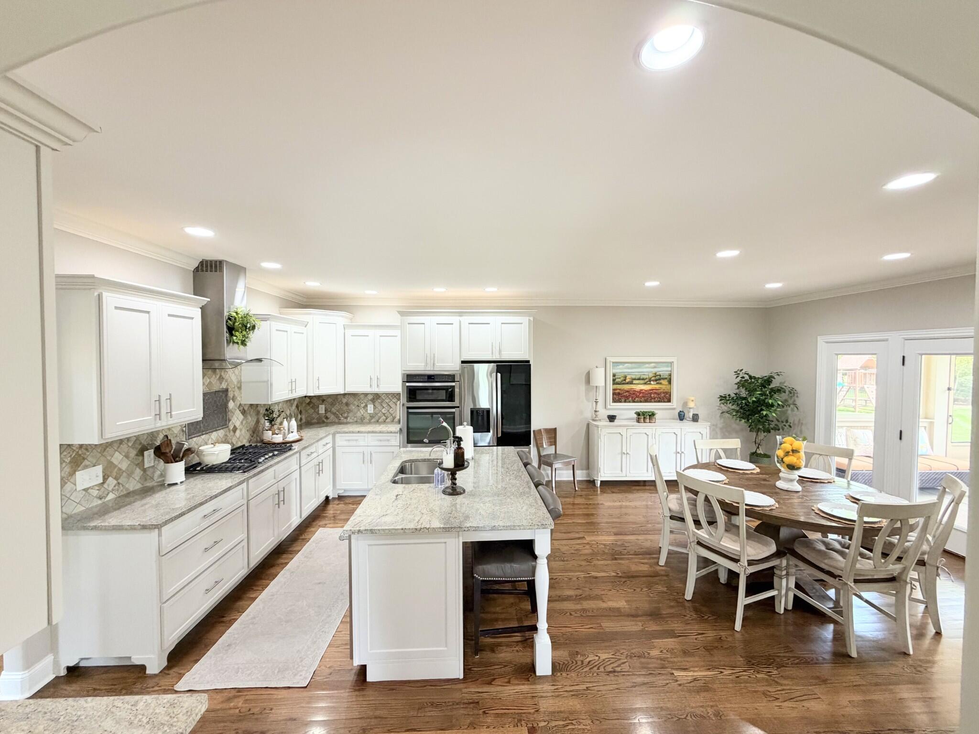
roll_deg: +1.5
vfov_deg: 85.7
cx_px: 490
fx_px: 396
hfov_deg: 102.1
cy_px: 367
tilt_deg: -0.7
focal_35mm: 14
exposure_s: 1/60
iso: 250
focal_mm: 2.22
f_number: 2.2
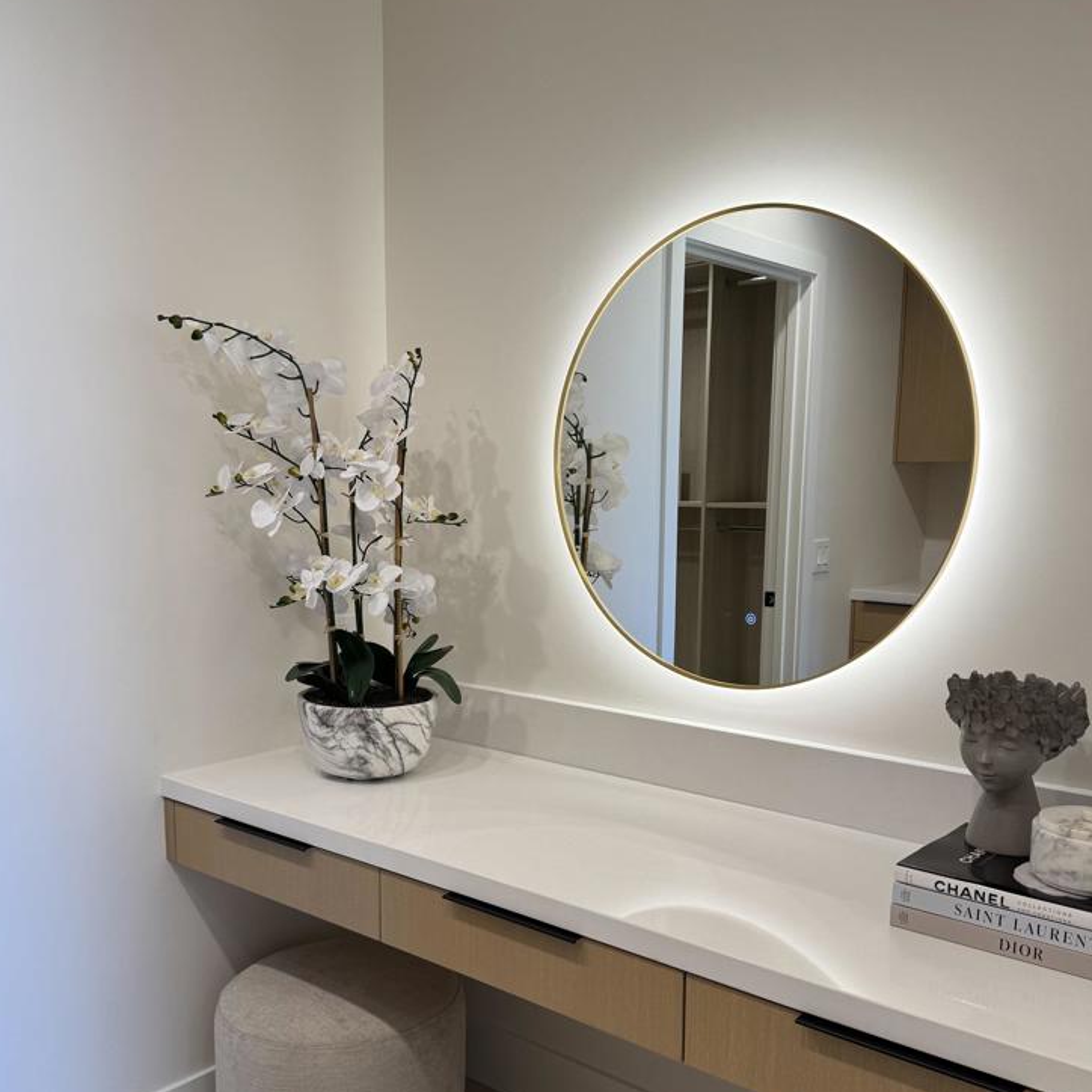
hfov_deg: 54.0
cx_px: 564
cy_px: 630
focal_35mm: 30
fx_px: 1071
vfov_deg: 53.8
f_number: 1.78
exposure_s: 1/120
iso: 80
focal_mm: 6.76
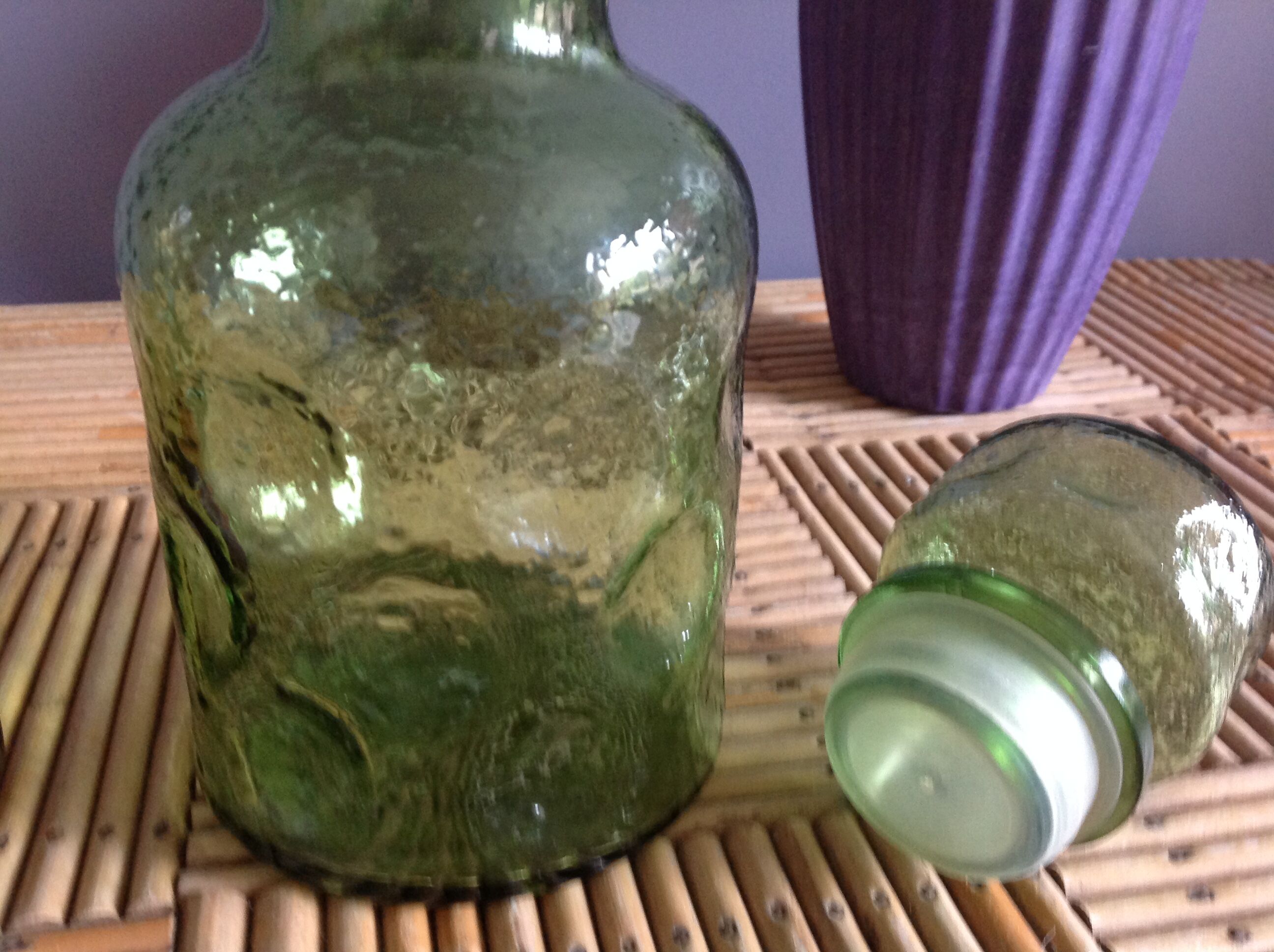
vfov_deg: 40.6
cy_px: 476
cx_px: 637
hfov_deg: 52.7
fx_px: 1286
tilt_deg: -26.7
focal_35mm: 35
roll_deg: -1.7
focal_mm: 4.28
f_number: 2.4
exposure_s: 1/15
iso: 200
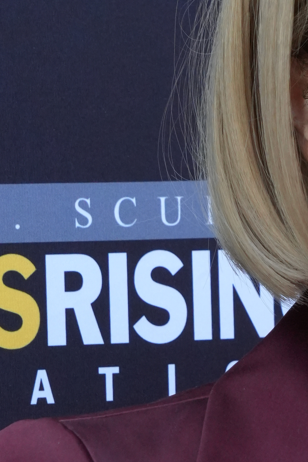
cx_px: 333
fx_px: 5185
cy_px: 363
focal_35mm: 404
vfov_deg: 5.1
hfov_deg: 3.4
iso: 2500
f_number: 11
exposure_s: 1/250
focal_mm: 117
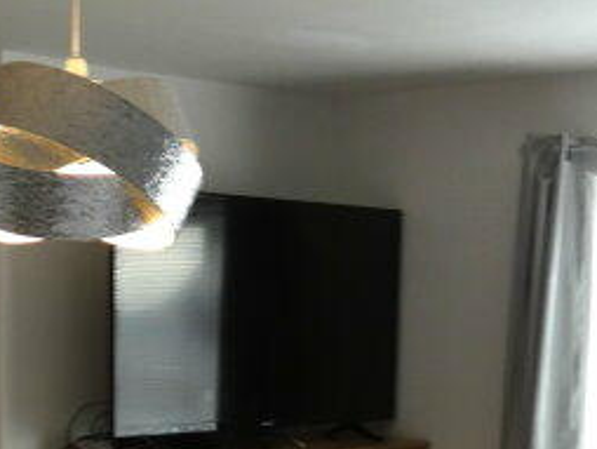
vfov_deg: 18.4
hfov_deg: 25.3
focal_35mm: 77
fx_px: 1329
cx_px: 260
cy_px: 503
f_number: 2.8
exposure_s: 1/60
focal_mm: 3.6
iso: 160
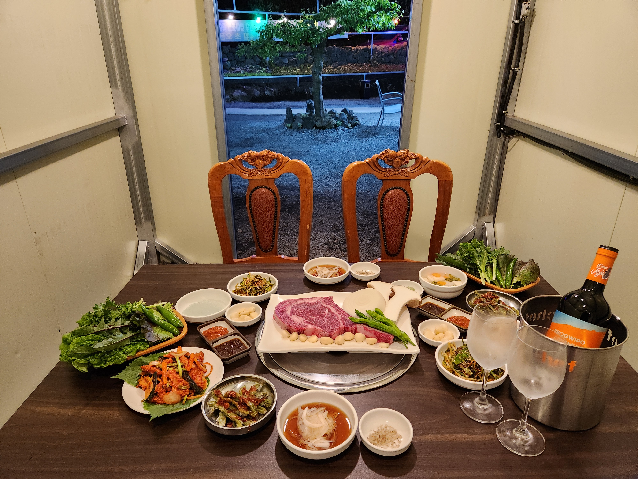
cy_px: 240
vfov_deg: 58.9
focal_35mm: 23
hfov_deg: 73.9
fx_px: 424
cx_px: 319
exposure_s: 1/120
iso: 800
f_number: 1.8
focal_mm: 5.4
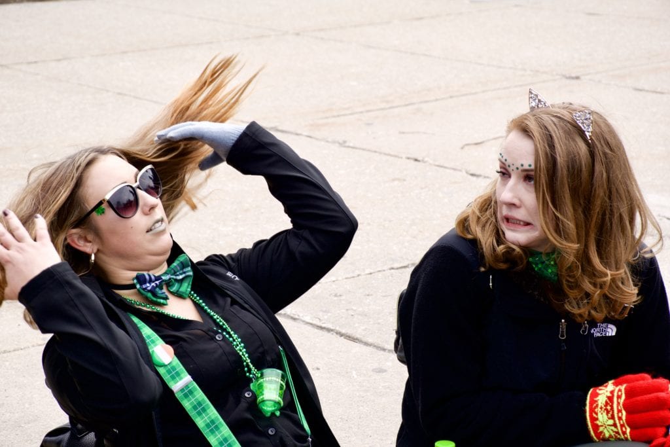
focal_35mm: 120
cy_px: 224
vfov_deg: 11.4
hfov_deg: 17.1
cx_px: 335
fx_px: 2233
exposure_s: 1/320
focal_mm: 80
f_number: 8
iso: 200
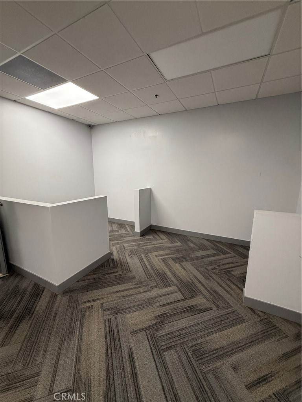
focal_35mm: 14
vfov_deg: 102.1
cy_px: 201
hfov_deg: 85.7
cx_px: 151
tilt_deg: -11.4
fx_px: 163
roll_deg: -0.8
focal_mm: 2.22
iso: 250
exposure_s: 1/120
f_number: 2.2
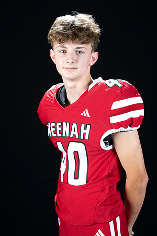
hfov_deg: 21.9
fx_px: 406
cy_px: 118
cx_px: 78
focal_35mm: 62
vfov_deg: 32.4
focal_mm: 62
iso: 320
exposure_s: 1/160
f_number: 9
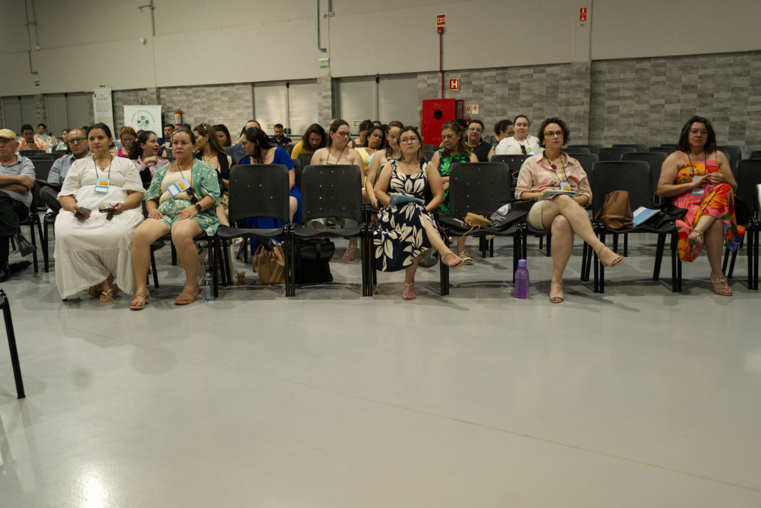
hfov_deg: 54.4
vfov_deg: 37.9
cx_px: 380
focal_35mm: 35
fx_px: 740
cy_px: 254
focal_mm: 35
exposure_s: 1/100
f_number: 2.8
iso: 2000
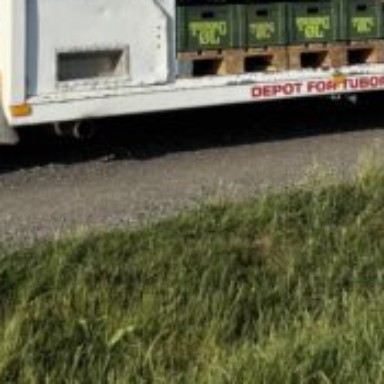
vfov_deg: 17.6
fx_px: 1167
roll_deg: +1.0
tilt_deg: +3.9
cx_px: 248
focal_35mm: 93
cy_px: -101
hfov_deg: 18.6
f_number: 1.78
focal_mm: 6.76
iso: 80
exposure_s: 1/4608
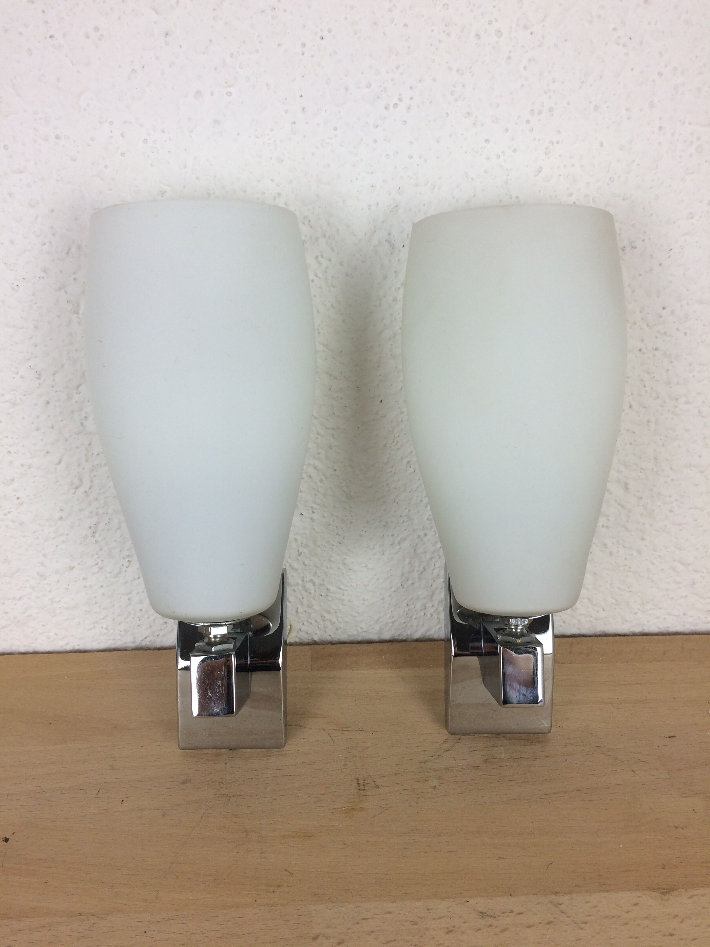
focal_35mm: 29
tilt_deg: -28.5
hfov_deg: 48.2
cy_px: 474
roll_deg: +0.5
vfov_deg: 61.7
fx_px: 793
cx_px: 355
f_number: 2.2
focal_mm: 4.15
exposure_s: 1/100
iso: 50
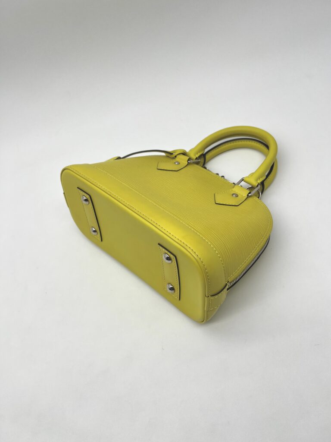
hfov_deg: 53.1
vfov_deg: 67.3
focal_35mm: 26
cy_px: 221
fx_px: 331
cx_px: 166
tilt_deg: -51.9
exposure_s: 1/443
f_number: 1.5
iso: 50
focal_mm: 5.7
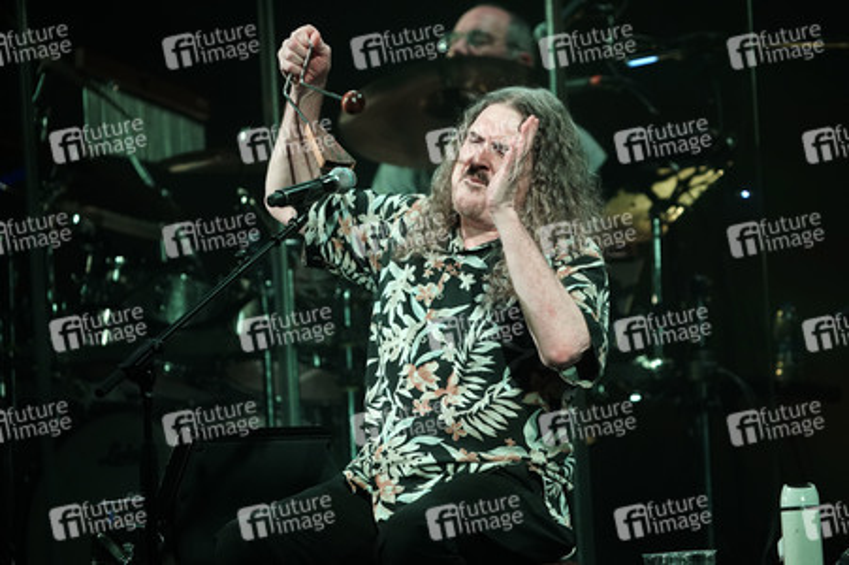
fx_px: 9426
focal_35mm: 400
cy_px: 282
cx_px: 424
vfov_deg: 3.4
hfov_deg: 5.2
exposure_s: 1/500
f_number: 6.3
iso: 3200
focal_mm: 400
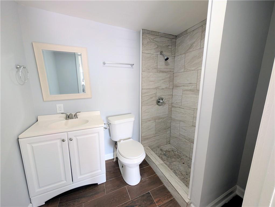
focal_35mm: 12
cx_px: 138
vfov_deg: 94.6
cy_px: 104
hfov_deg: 110.5
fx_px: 95
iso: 161
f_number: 1.7
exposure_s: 1/34.1
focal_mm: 2.02
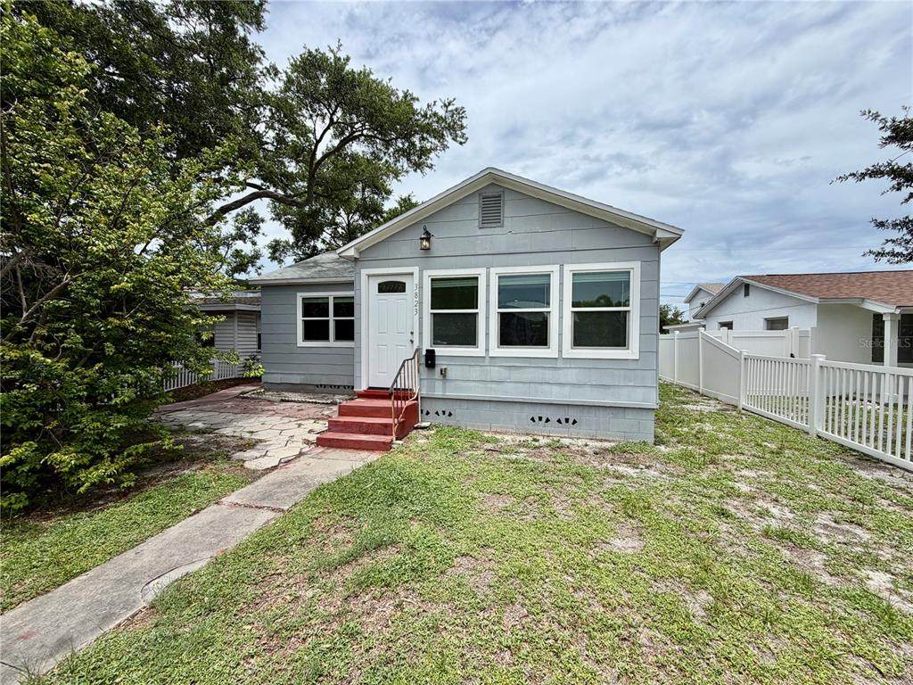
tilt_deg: -0.8
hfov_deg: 102.1
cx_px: 456
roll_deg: -0.1
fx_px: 369
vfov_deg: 85.7
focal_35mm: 14
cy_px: 342
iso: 20
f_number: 2.2
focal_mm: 2.22
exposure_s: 1/1368
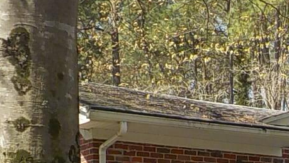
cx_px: 360
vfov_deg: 10.3
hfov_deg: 17.8
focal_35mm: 114
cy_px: 250
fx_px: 873
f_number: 3.3
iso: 125
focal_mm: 4.1
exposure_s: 1/500
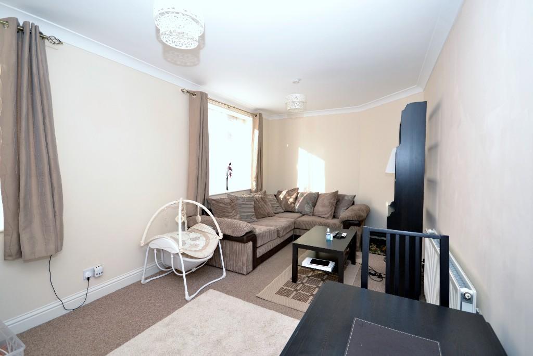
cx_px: 266
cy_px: 178
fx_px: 222
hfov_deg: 100.4
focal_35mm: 15
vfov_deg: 77.3
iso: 320
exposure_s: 1/125
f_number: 5.6
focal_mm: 10
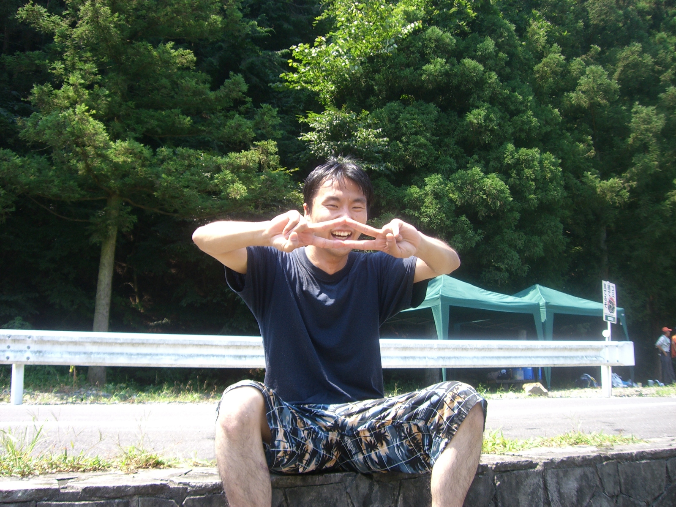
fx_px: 742
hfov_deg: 49.0
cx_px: 338
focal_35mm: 38
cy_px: 254
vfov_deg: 37.7
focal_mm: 6.2
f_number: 2.7
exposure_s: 1/250
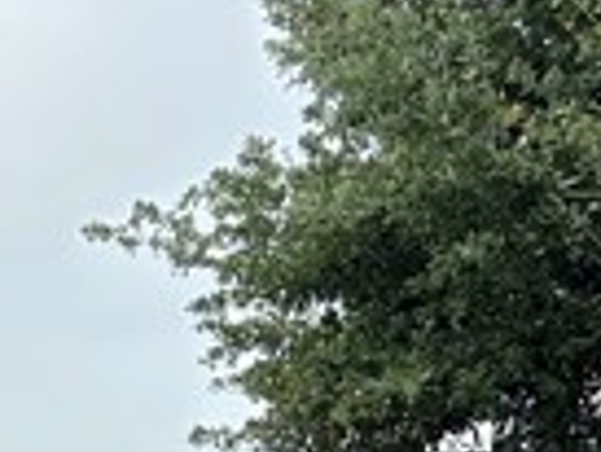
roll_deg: -1.6
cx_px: -759
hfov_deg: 9.3
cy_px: 1281
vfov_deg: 7.0
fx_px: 3371
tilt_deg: -9.7
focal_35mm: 194
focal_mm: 5.96
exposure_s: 1/1706
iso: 50
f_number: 1.6
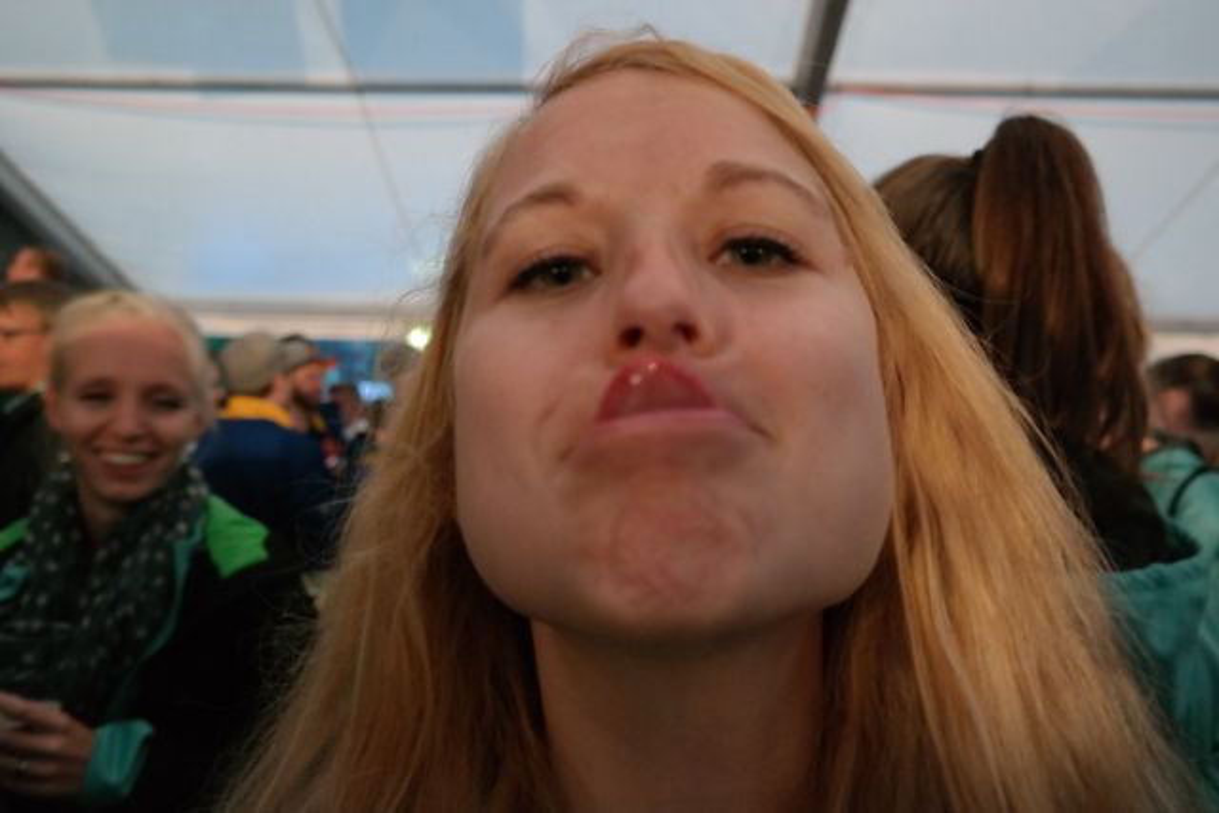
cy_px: 406
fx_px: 982
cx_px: 610
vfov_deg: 45.0
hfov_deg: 63.6
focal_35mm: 29
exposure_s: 1/40
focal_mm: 19
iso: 3200
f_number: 3.5
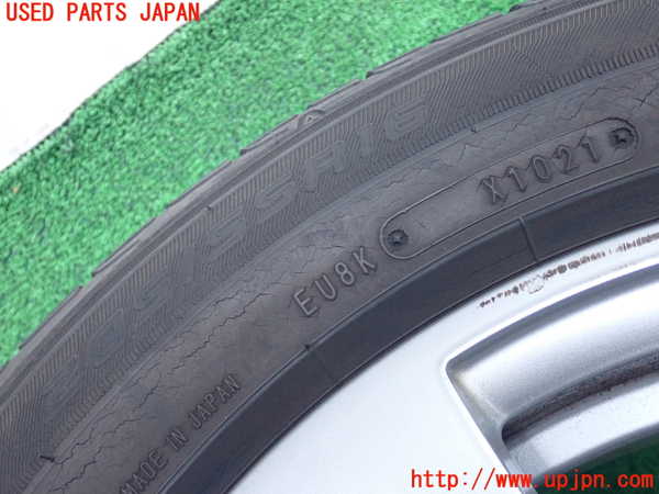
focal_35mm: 41
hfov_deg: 45.8
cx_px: 330
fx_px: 781
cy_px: 247
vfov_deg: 35.1
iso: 1000
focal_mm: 7.31
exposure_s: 1/125
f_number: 2.8
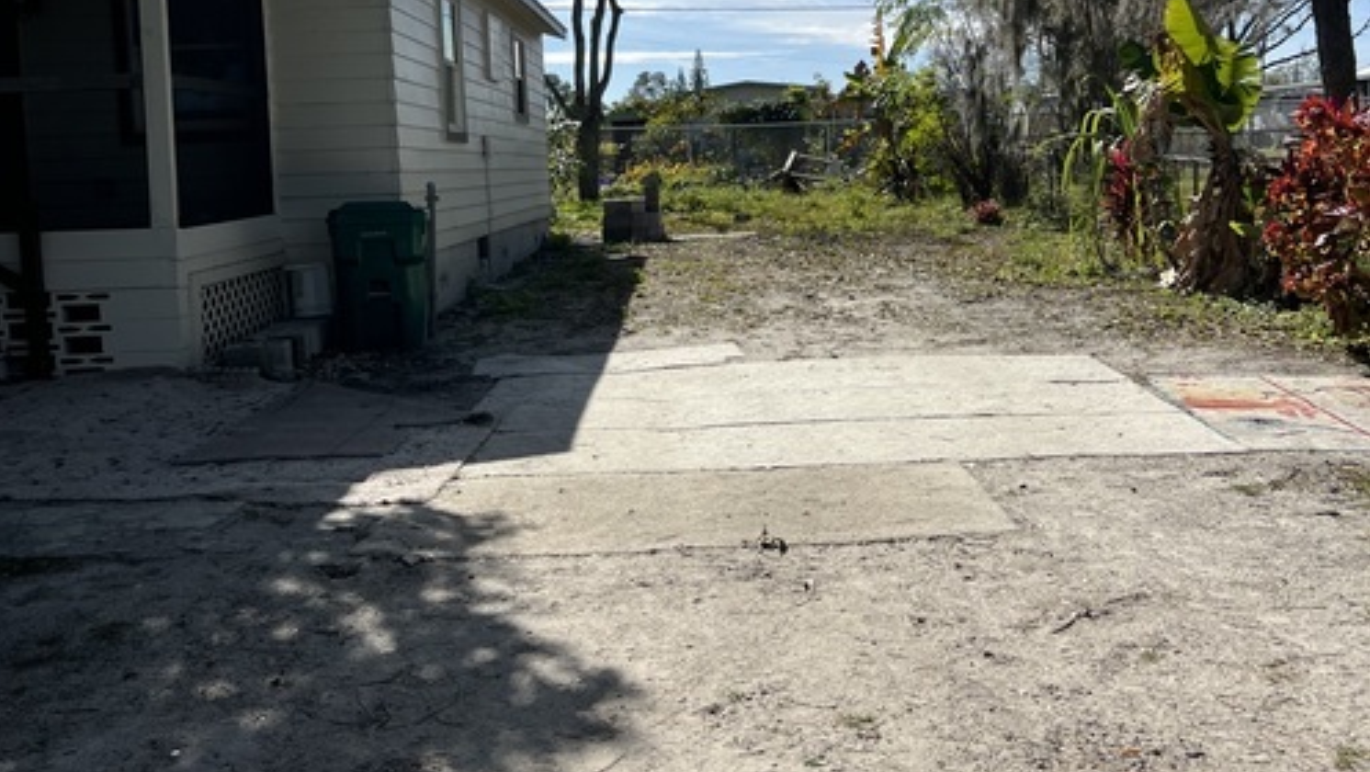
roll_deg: +3.1
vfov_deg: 31.0
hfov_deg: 52.8
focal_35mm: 38
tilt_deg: -1.8
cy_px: 250
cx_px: 684
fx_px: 1381
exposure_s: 1/8000
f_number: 1.5
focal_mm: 5.7
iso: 50
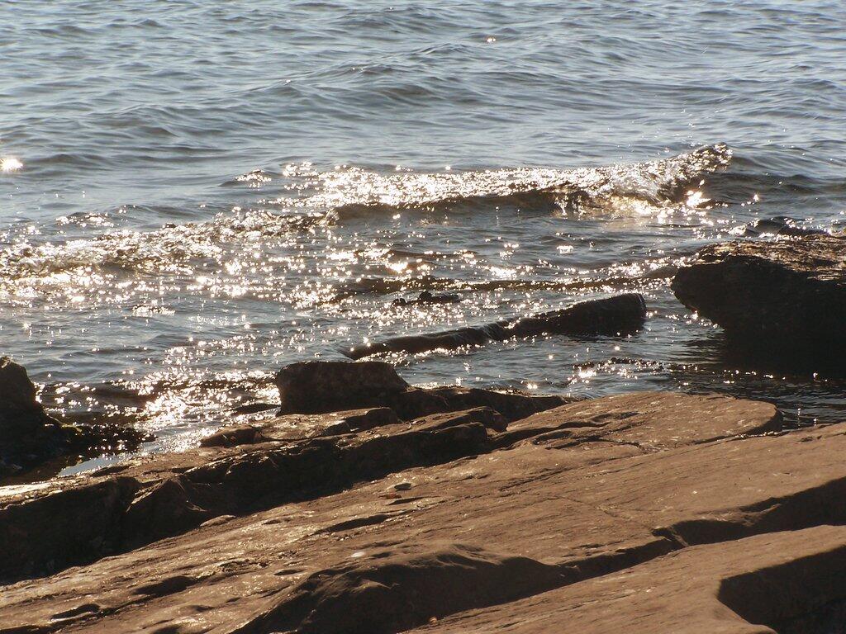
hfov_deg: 11.7
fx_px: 4130
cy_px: 317
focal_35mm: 169
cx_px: 423
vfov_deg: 8.8
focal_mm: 28
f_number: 8
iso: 80
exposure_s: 1/125
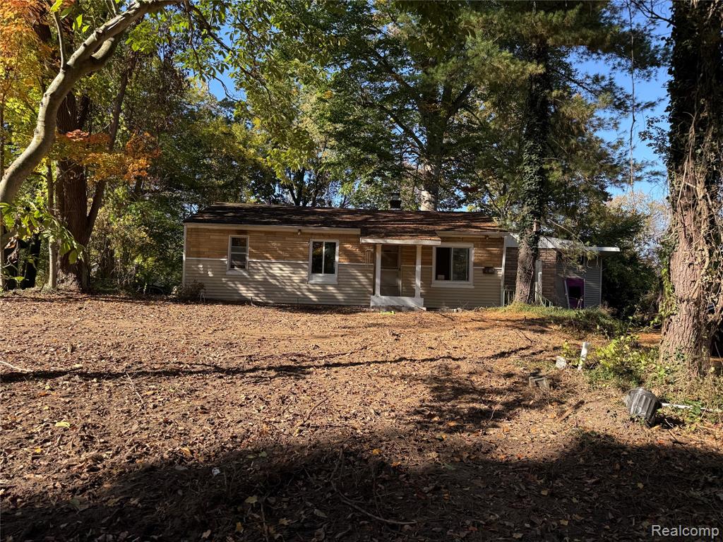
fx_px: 501
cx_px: 362
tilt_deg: +0.6
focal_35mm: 24
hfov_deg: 71.6
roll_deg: -4.1
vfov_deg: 56.8
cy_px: 271
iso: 80
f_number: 1.78
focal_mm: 6.76
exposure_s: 1/1032
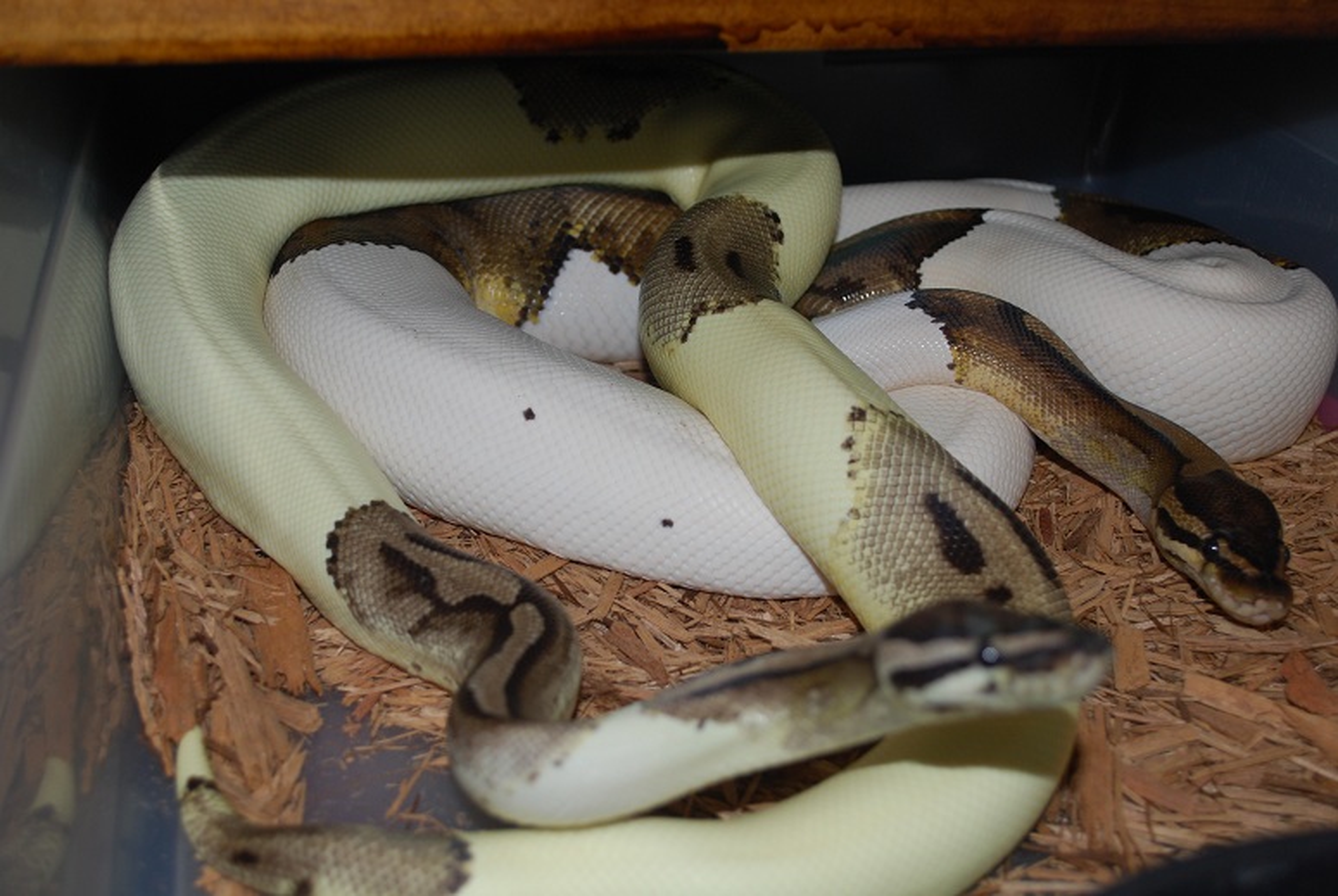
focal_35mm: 48
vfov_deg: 28.2
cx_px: 669
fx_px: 1786
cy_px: 448
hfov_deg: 41.1
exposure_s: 1/60
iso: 200
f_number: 5
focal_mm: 32
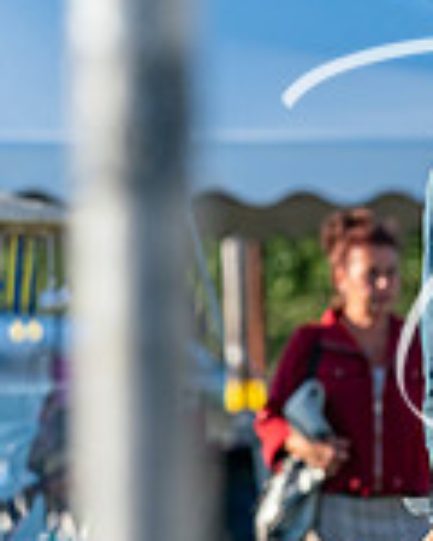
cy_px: 507
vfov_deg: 3.7
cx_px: 920
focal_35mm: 518
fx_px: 8298
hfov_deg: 3.0
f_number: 4.5
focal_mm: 143
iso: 320
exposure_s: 1/1250
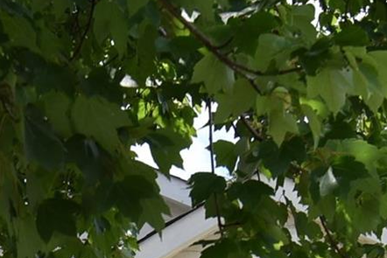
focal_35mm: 139
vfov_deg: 9.1
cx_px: -72
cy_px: 575
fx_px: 1495
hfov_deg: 14.3
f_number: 9
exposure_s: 1/320
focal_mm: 20
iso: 200
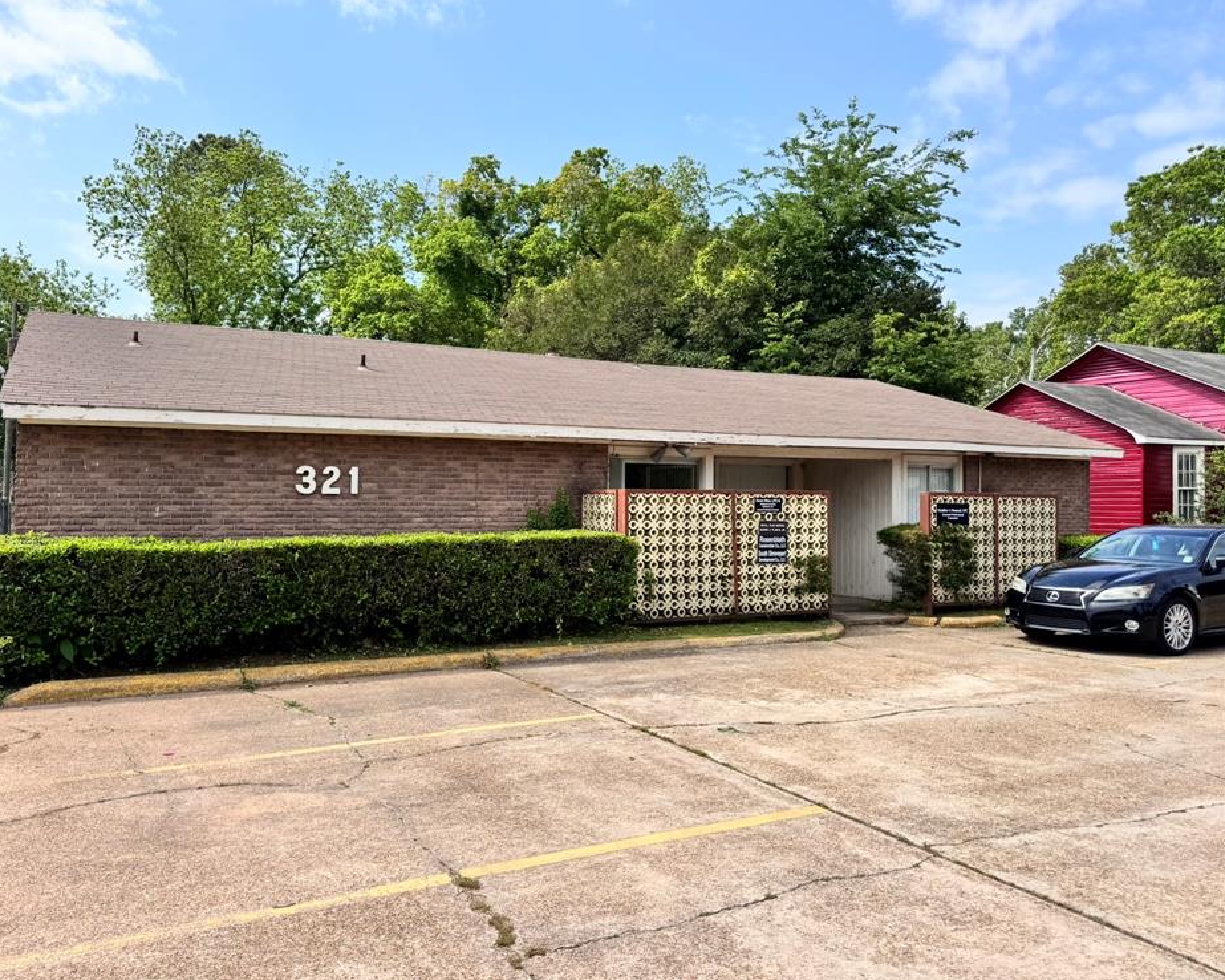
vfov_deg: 54.9
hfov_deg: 65.9
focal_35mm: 26
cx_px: 548
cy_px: 487
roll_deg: +0.1
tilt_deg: +2.3
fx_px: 942
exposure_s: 1/4608
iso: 80
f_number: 1.78
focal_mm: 6.76
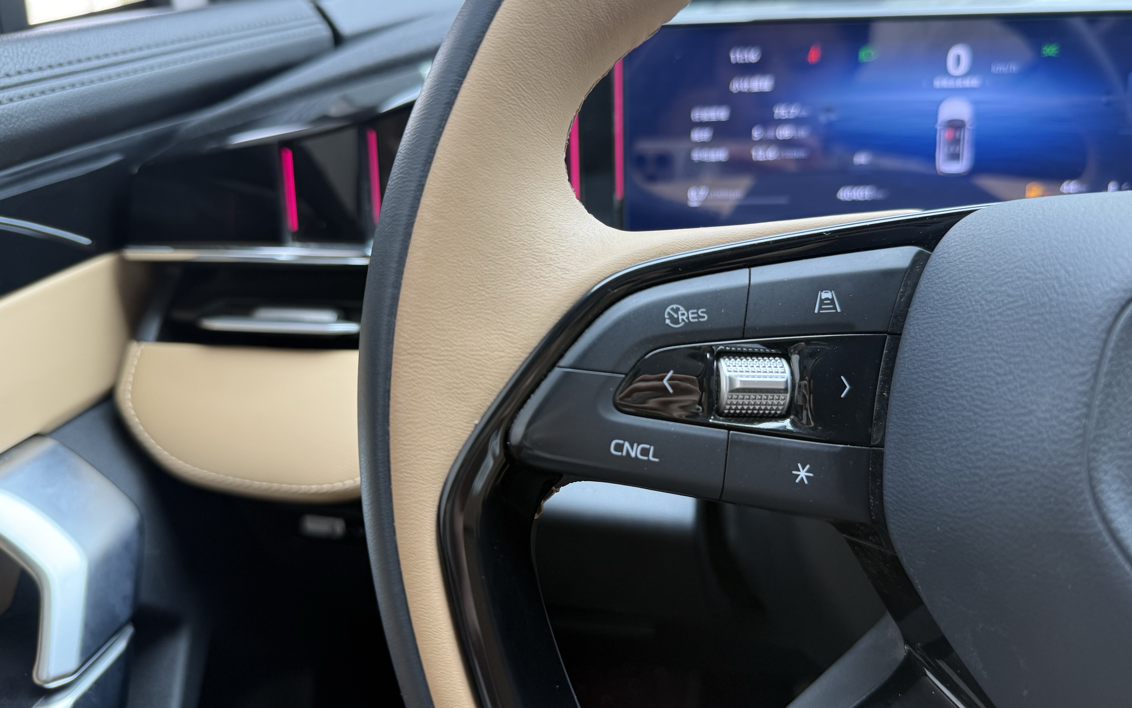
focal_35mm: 26
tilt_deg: -23.2
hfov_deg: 70.4
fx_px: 802
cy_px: 320
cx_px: 575
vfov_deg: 47.5
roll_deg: +2.4
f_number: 1.78
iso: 125
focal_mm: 6.76
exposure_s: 1/121
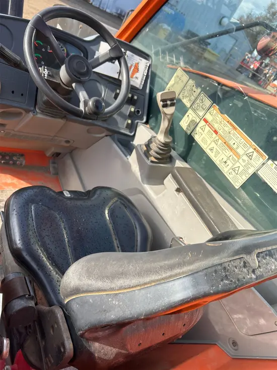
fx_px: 277
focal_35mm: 26
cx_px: 138
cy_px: 185
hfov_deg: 53.1
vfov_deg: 67.3
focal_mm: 5.7
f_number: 1.5
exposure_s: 1/820
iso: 50
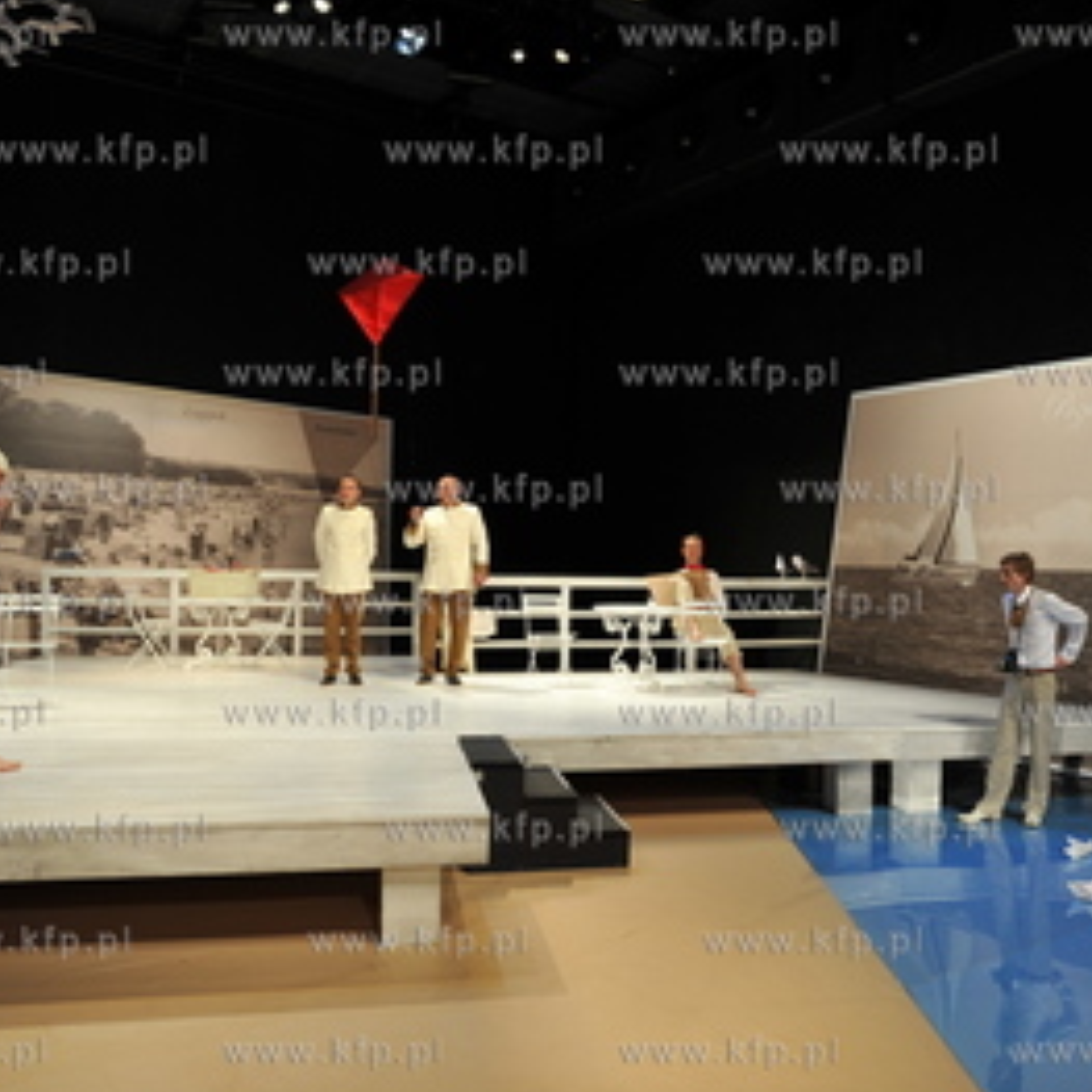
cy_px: 544
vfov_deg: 52.5
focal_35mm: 31
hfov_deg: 52.3
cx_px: 639
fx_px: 1106
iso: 400
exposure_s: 1/160
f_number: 2.8
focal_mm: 24
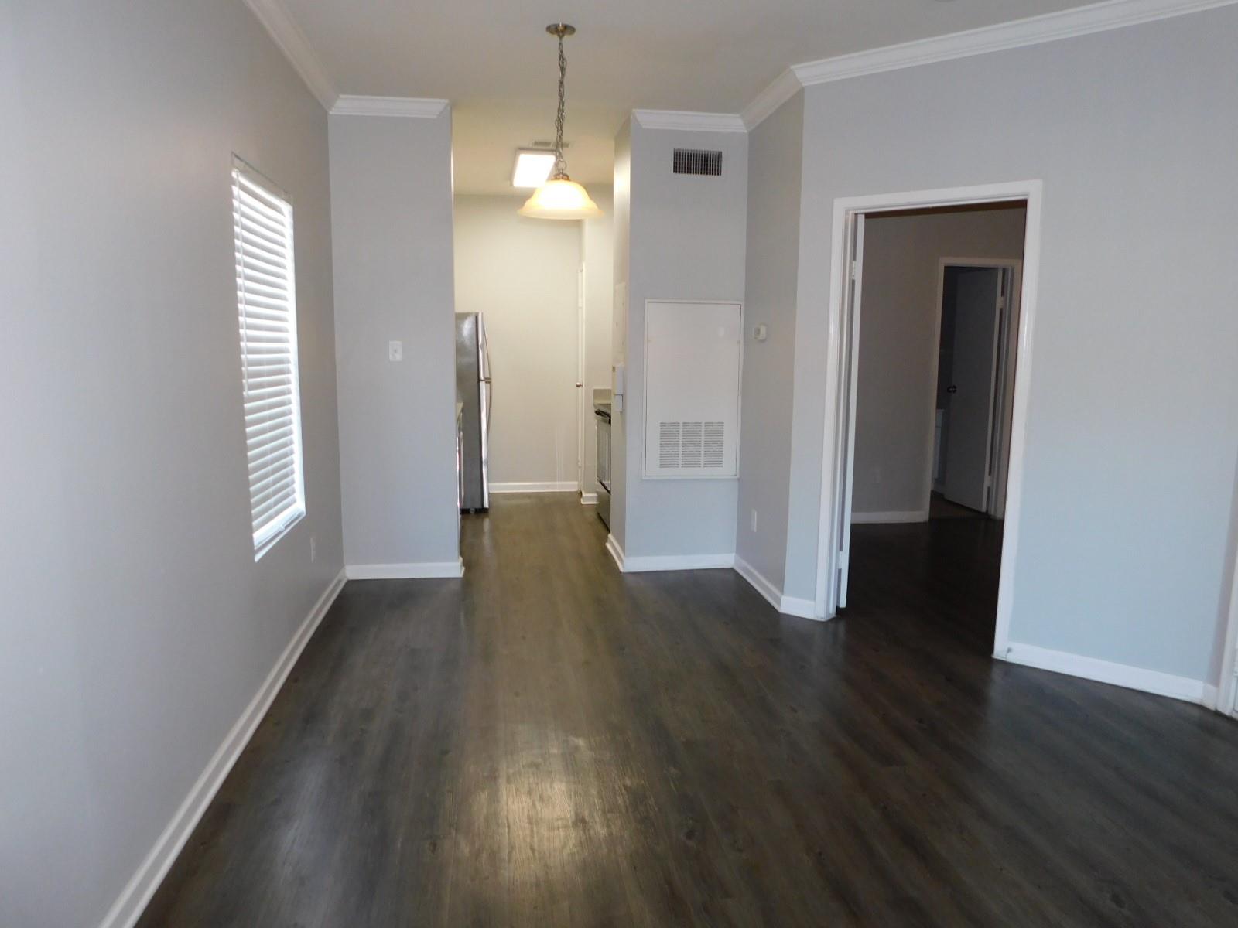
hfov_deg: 73.9
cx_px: 619
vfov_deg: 58.9
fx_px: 823
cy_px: 464
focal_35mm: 23
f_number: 3
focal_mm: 4
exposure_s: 1/30
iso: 200
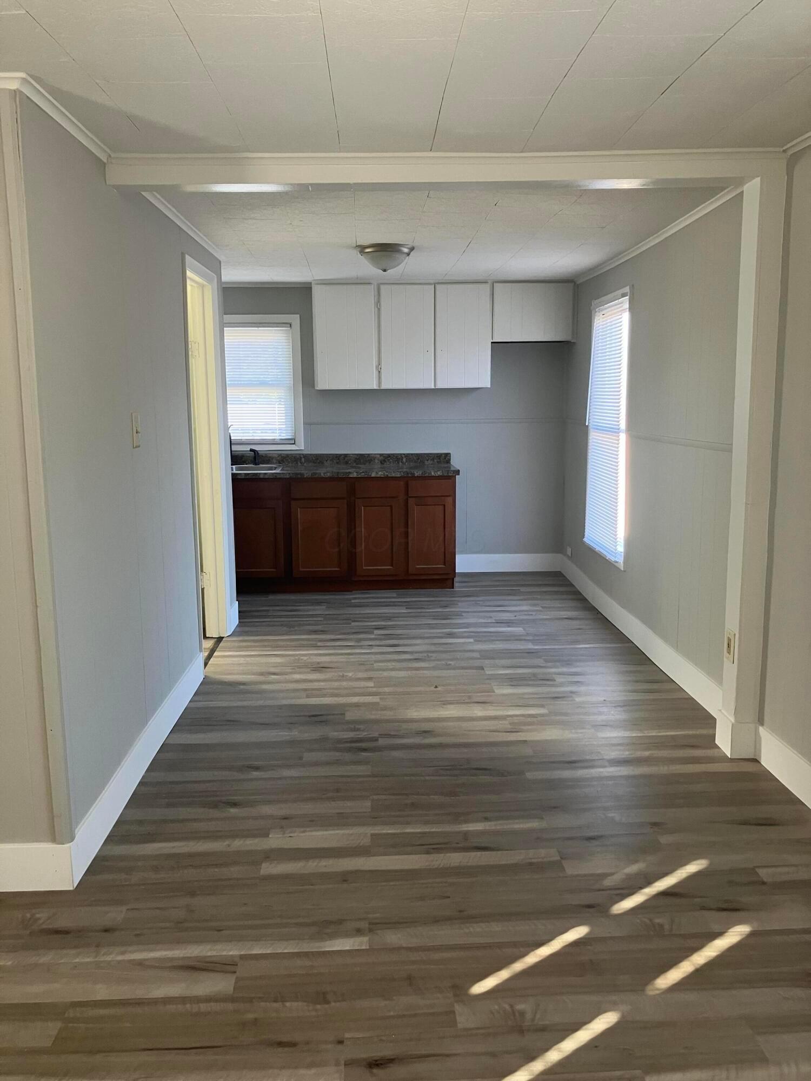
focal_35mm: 28
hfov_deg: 49.7
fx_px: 875
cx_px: 406
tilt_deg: -9.0
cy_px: 540
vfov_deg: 63.4
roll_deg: +0.2
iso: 100
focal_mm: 3.99
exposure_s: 1/60
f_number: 1.8
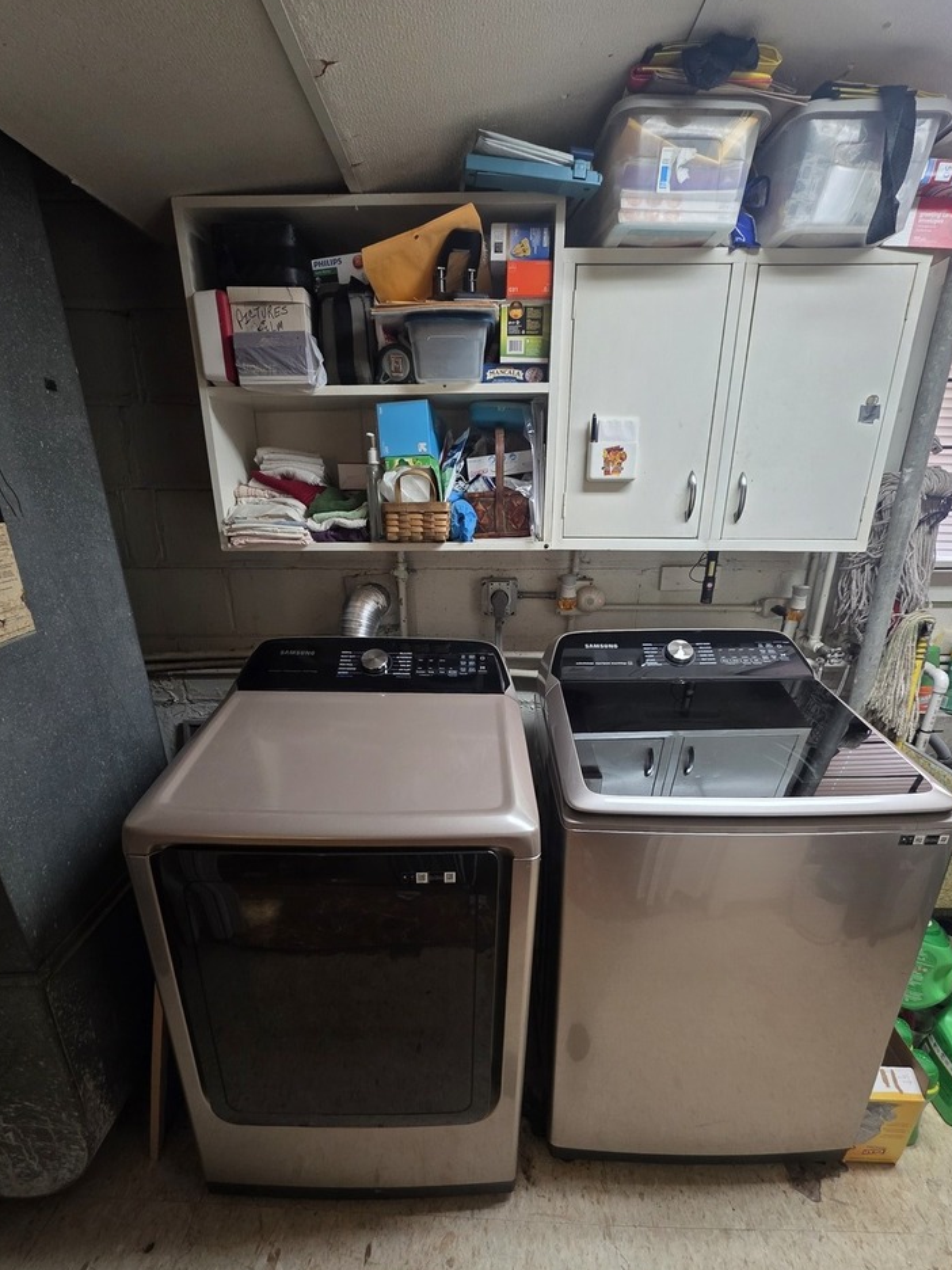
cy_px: 715
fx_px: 550
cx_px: 475
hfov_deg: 81.7
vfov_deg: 97.7
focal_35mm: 15
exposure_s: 1/60
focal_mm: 2.2
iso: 200
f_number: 1.9
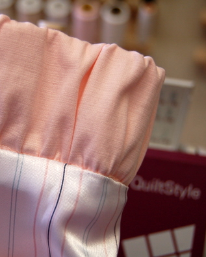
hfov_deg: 18.7
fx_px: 617
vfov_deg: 23.6
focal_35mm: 81
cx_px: 34
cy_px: 128
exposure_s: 1/80
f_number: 4.8
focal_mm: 38
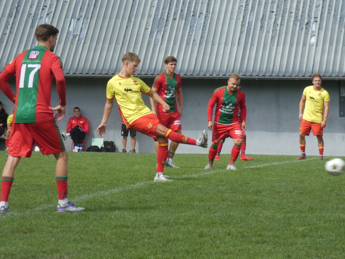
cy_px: 130
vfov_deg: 5.1
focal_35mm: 291
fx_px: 2900
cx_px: 172
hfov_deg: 6.8
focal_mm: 52.2
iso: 80
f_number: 5.5
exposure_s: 1/250
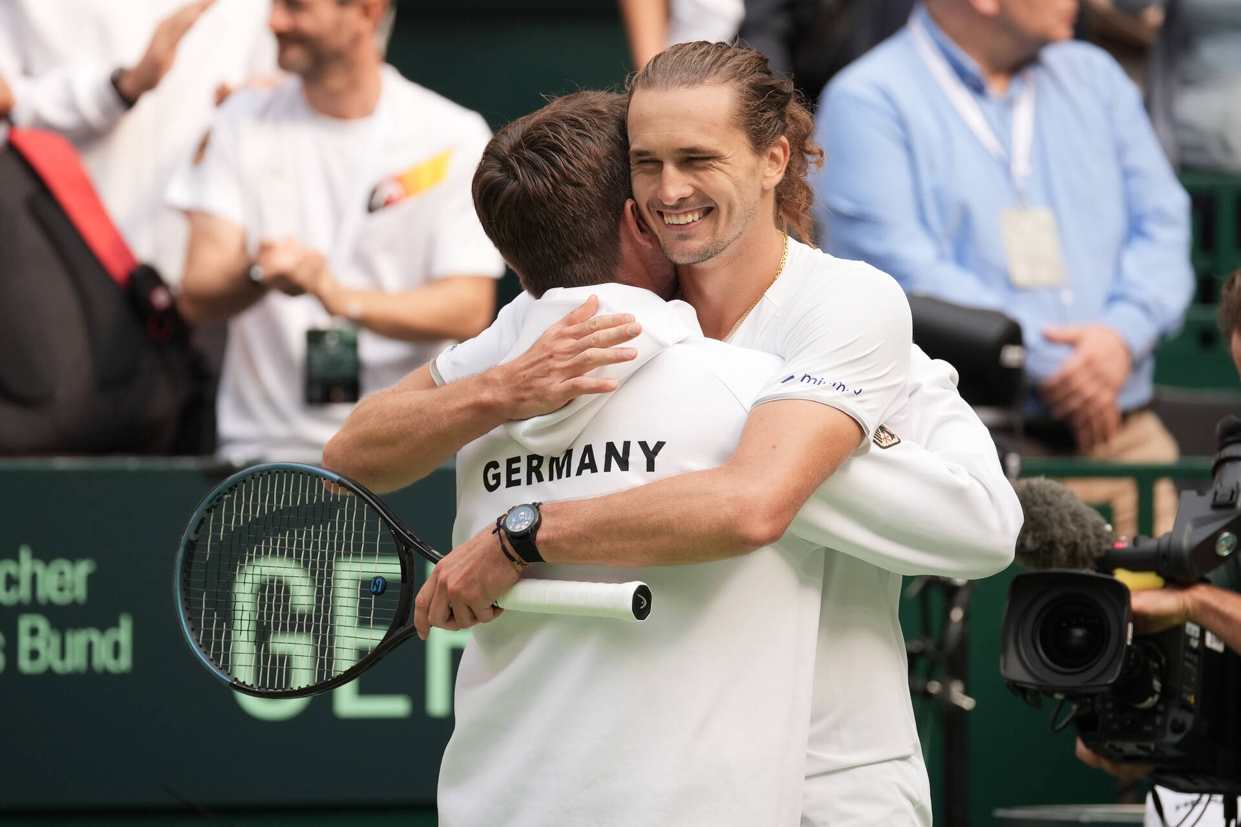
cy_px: 414
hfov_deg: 6.1
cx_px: 620
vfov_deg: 4.0
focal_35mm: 340
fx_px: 11720
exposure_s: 1/2000
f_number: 4.5
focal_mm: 340
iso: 1250
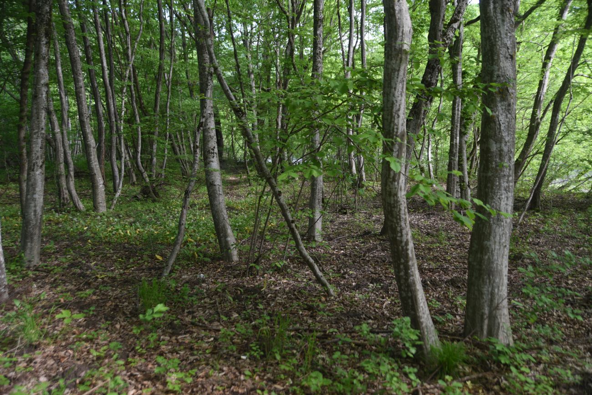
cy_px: 198
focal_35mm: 32
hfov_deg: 58.7
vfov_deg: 41.1
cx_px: 296
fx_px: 526
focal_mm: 32
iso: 160
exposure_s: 1/125
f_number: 3.2
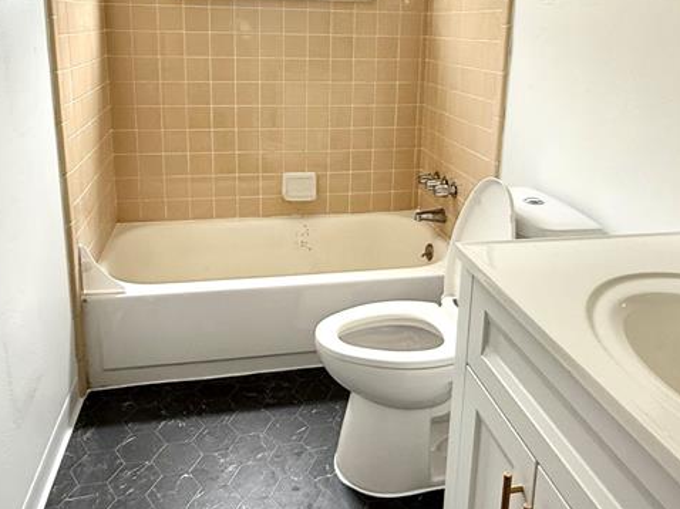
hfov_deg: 60.0
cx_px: 343
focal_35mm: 30
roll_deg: -1.3
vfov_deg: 45.7
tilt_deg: -9.9
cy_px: 149
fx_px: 589
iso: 80
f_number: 2.2
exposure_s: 1/99
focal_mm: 2.22
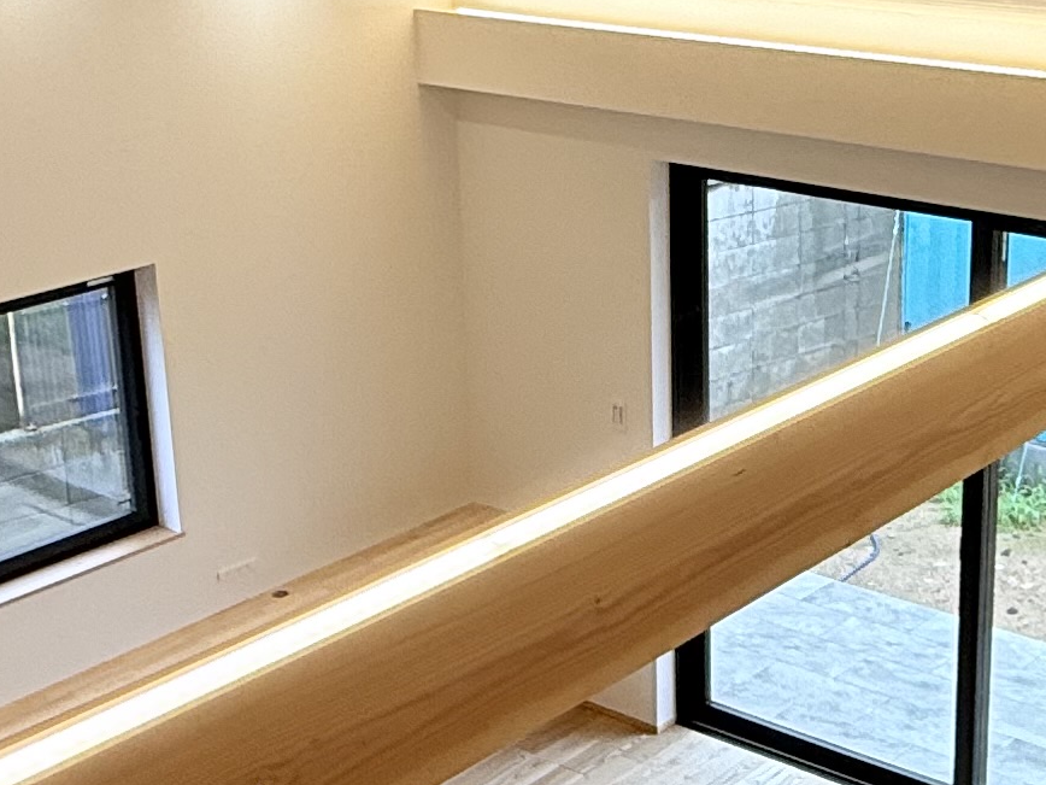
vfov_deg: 22.6
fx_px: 1964
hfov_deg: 29.4
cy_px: 344
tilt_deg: -17.2
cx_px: 757
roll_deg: +0.5
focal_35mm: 65
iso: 64
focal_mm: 2.22
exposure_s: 1/127
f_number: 2.2
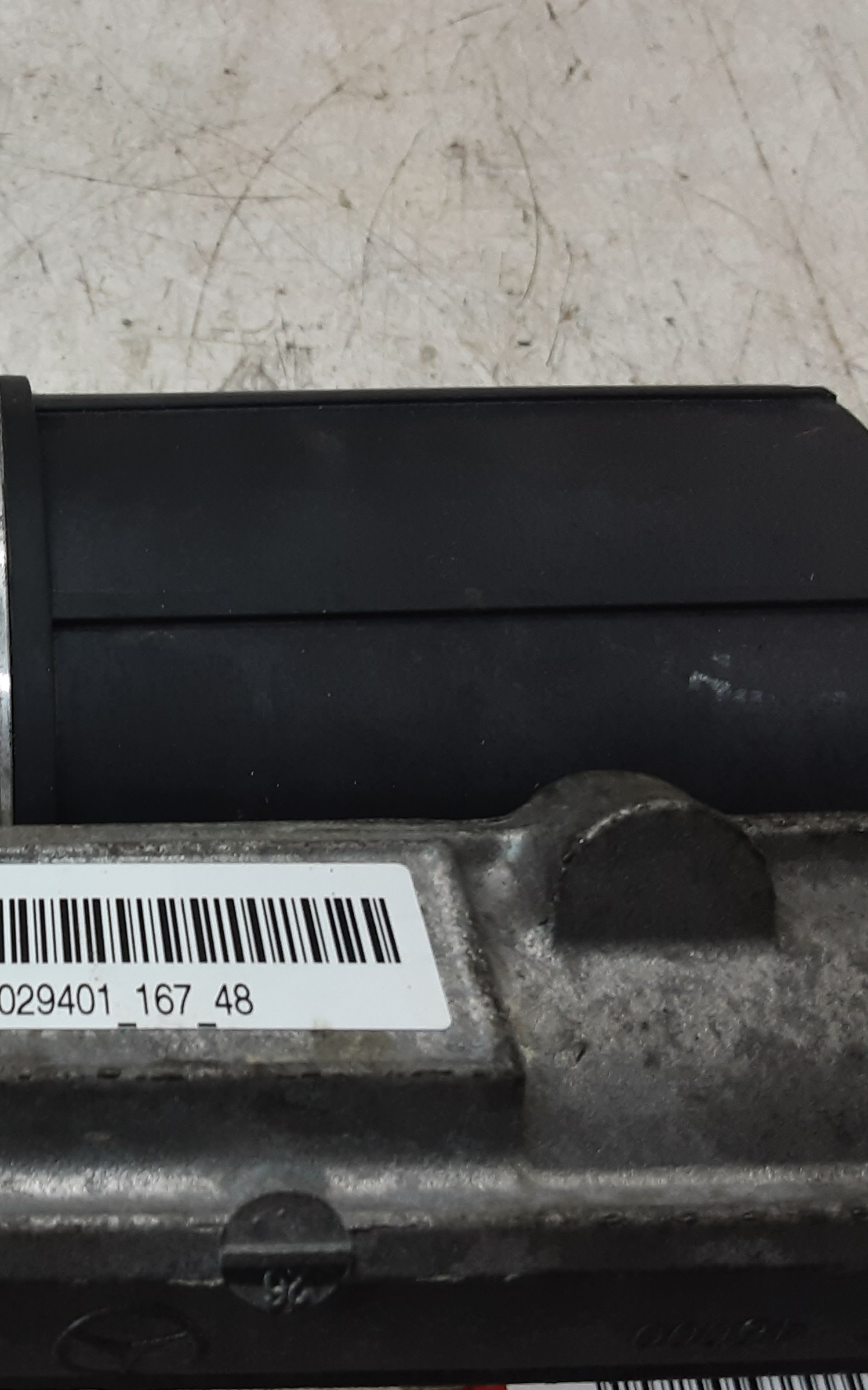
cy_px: 687
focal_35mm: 39
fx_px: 1476
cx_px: -72
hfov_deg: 29.7
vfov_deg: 50.4
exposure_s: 1/50
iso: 80
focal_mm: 2.91
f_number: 1.9
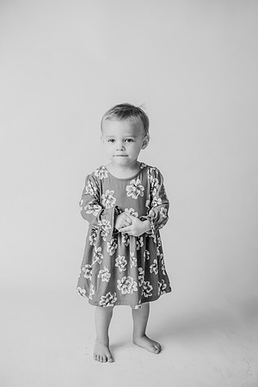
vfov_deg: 39.6
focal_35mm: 50
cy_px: 194
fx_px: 537
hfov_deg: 27.0
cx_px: 129
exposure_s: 1/160
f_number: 2.8
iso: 100
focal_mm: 50
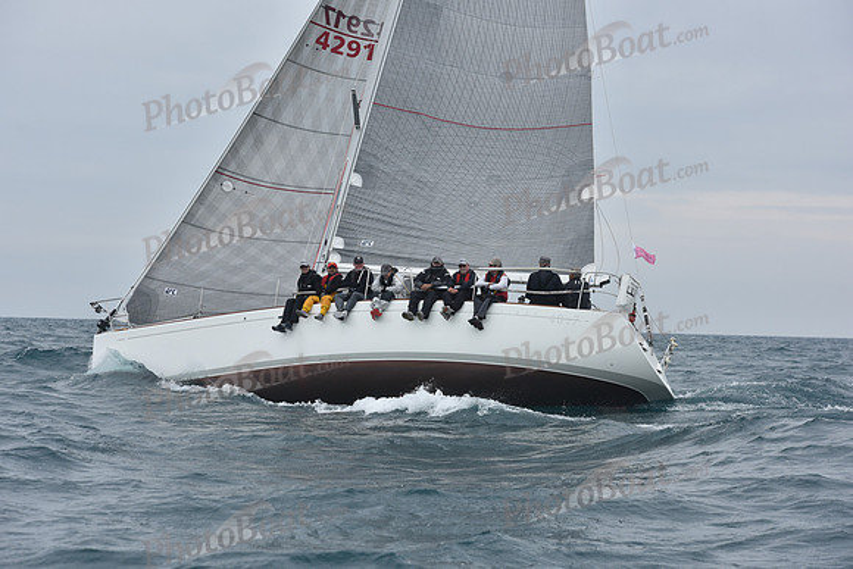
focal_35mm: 92
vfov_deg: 14.9
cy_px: 284
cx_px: 426
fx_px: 2180
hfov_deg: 22.1
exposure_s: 1/800
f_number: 6.3
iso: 250
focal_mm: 92
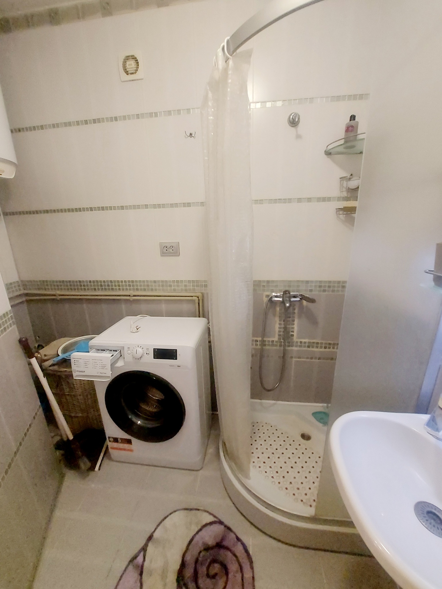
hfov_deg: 89.9
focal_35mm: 13
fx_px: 221
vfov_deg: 106.2
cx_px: 221
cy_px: 294
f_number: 2.2
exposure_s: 1/25
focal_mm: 1.74
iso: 320
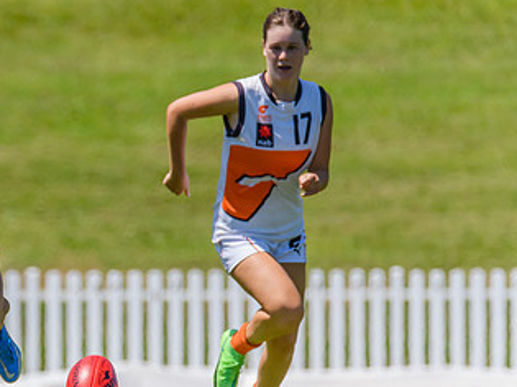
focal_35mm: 1487
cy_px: 226
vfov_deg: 1.0
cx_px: -128
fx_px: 22200
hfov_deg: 1.3
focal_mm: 600
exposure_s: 1/2000
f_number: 9
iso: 800
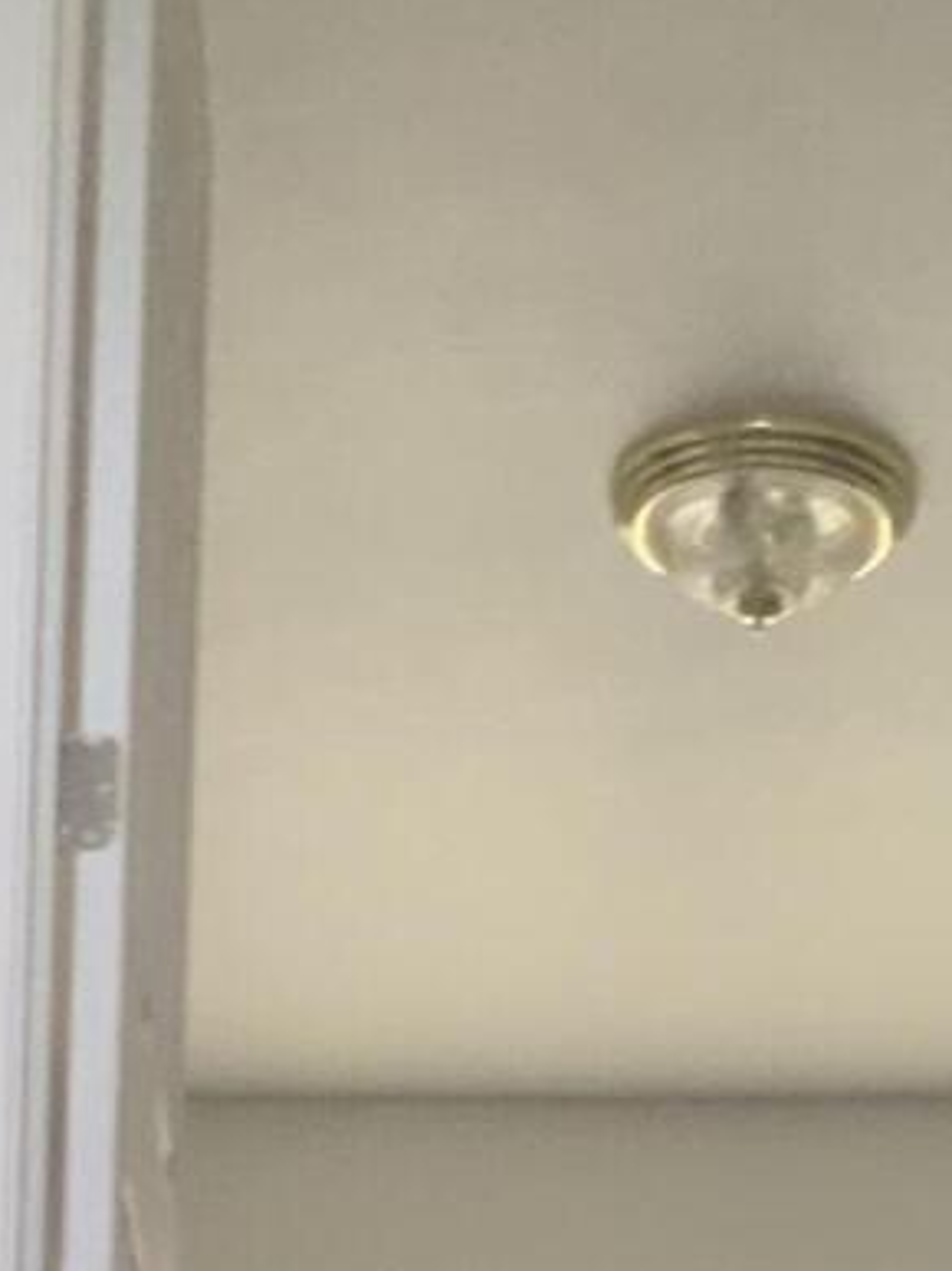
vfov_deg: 11.8
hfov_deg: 9.9
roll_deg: -1.3
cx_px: 397
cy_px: 2542
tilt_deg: +7.8
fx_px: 5503
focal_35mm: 150
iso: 200
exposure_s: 1/60
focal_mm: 3
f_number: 1.8
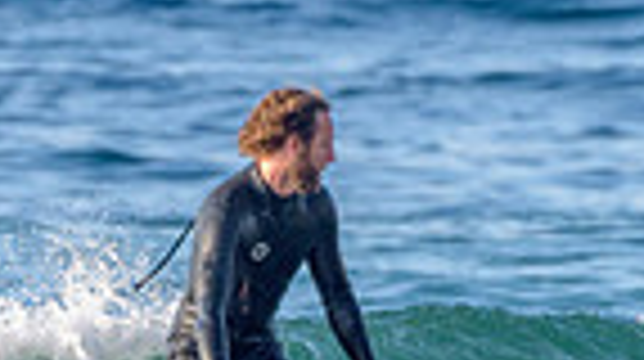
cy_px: 280
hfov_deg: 0.8
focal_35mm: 2612
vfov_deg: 0.5
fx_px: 44545
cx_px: 282
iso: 320
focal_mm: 500
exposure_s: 1/1250
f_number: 5.6
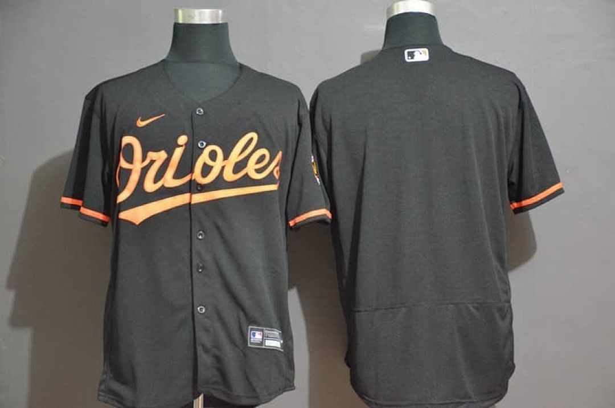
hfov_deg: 22.7
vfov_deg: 15.1
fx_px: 1535
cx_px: 308
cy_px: 204
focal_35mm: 90
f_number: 5
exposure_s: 1/6
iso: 4000
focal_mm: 60
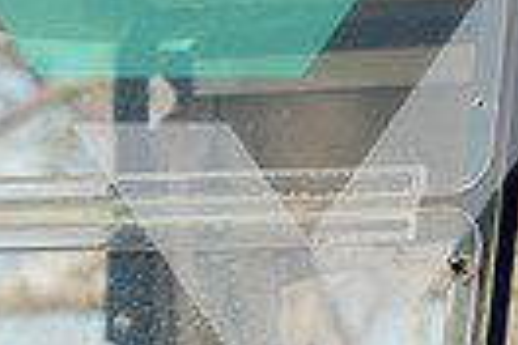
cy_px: 176
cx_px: 962
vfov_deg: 4.8
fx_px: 4115
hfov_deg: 7.0
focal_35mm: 286
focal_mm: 61
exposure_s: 1/200
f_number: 5.6
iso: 500
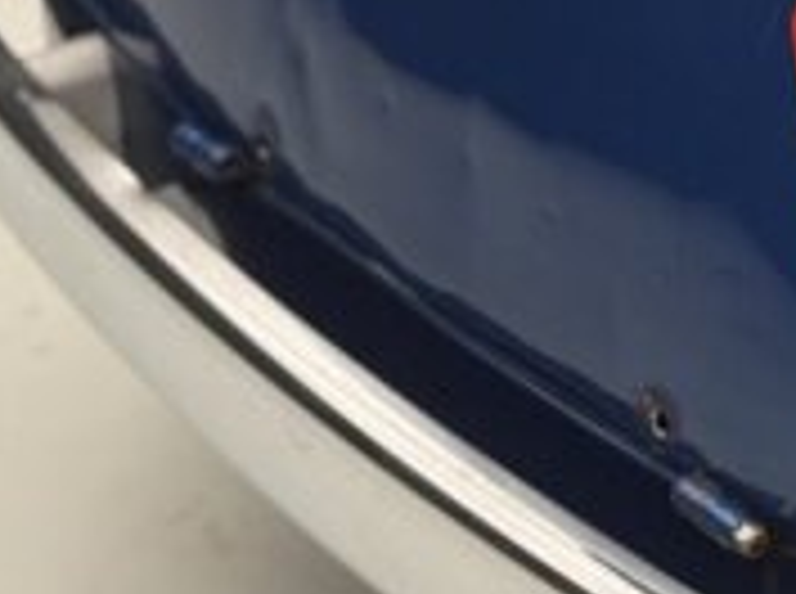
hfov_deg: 11.1
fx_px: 3993
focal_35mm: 174
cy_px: -230
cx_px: 1066
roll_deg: +0.1
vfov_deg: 8.4
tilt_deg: -25.1
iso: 125
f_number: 1.78
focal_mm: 6.76
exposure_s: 1/99
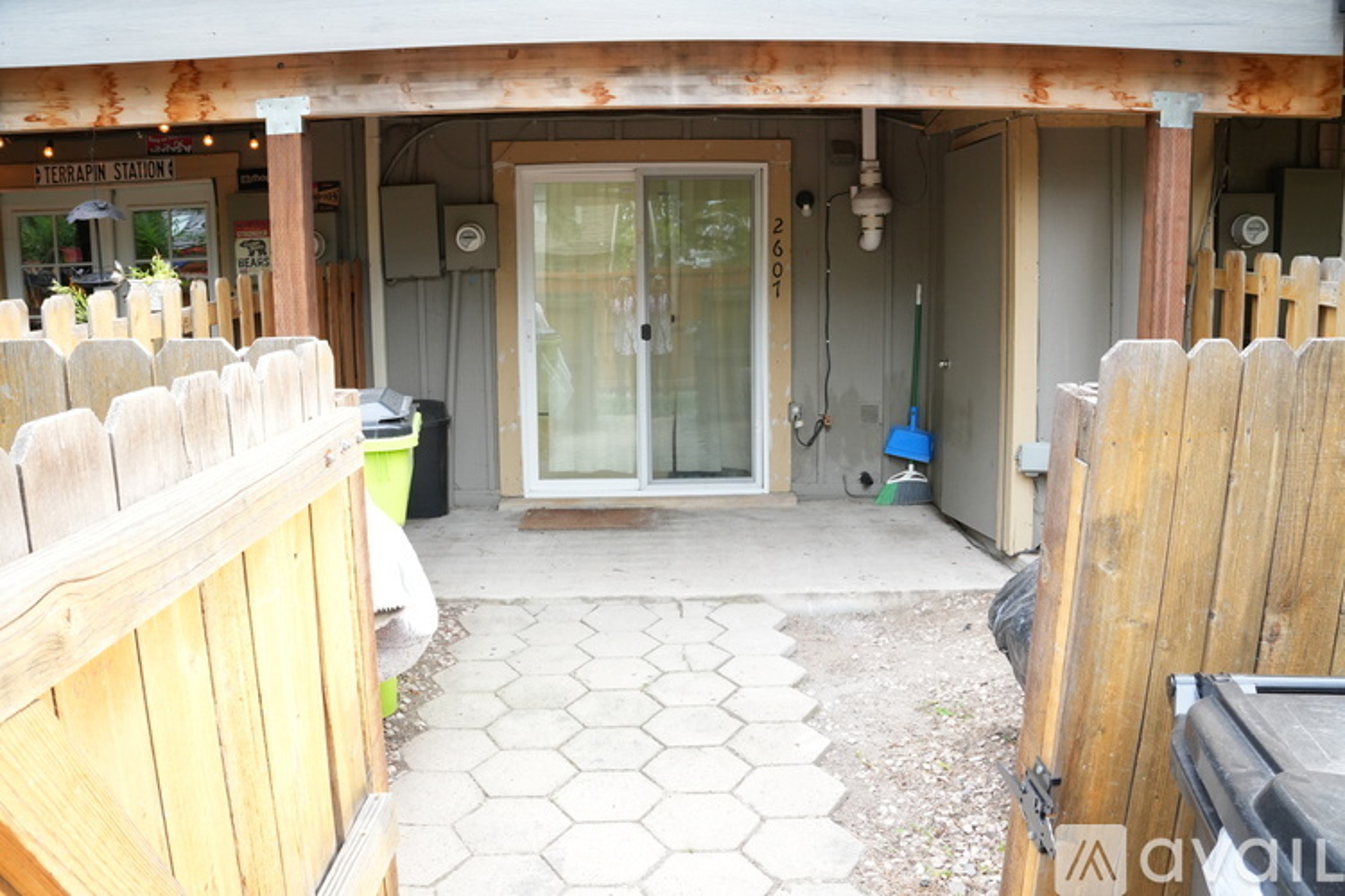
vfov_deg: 47.9
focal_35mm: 27
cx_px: 672
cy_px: 448
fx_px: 1009
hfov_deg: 67.4
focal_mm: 18
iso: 800
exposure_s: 1/40
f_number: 8
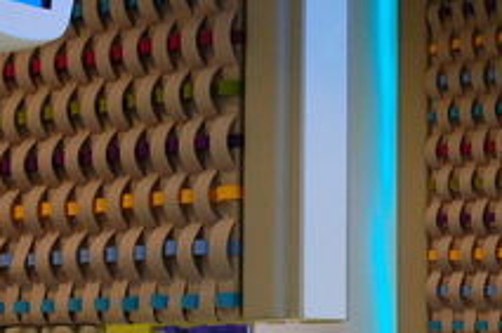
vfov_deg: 11.1
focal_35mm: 123
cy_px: 164
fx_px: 1714
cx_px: 420
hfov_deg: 16.5
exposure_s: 1/100
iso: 1600
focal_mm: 35
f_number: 4.8
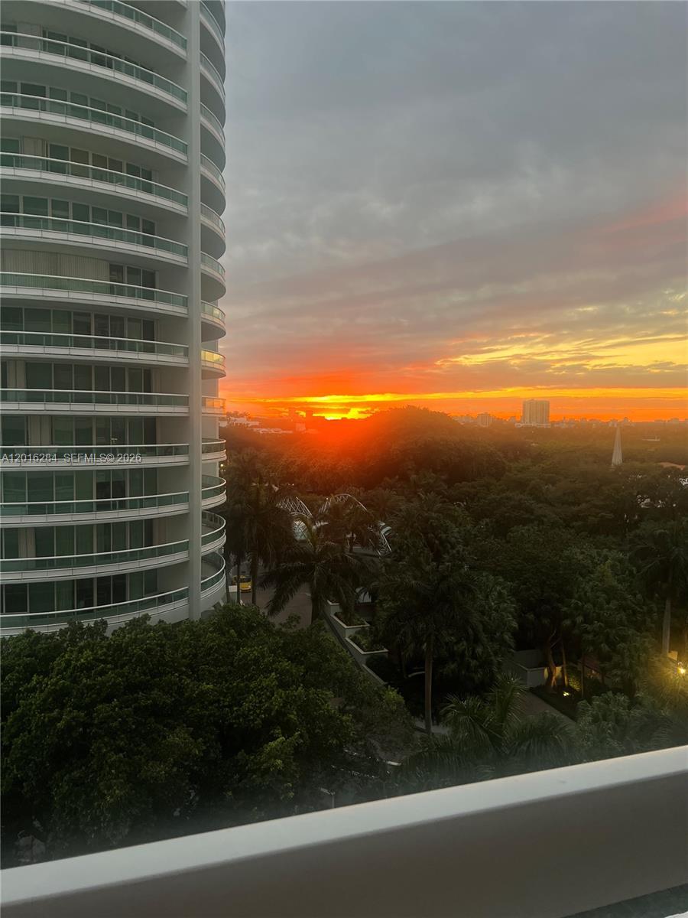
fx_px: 689
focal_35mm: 26
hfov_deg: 53.1
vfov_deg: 67.3
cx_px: 344
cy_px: 459
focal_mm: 5.7
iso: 40
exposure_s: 1/121
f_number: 1.5
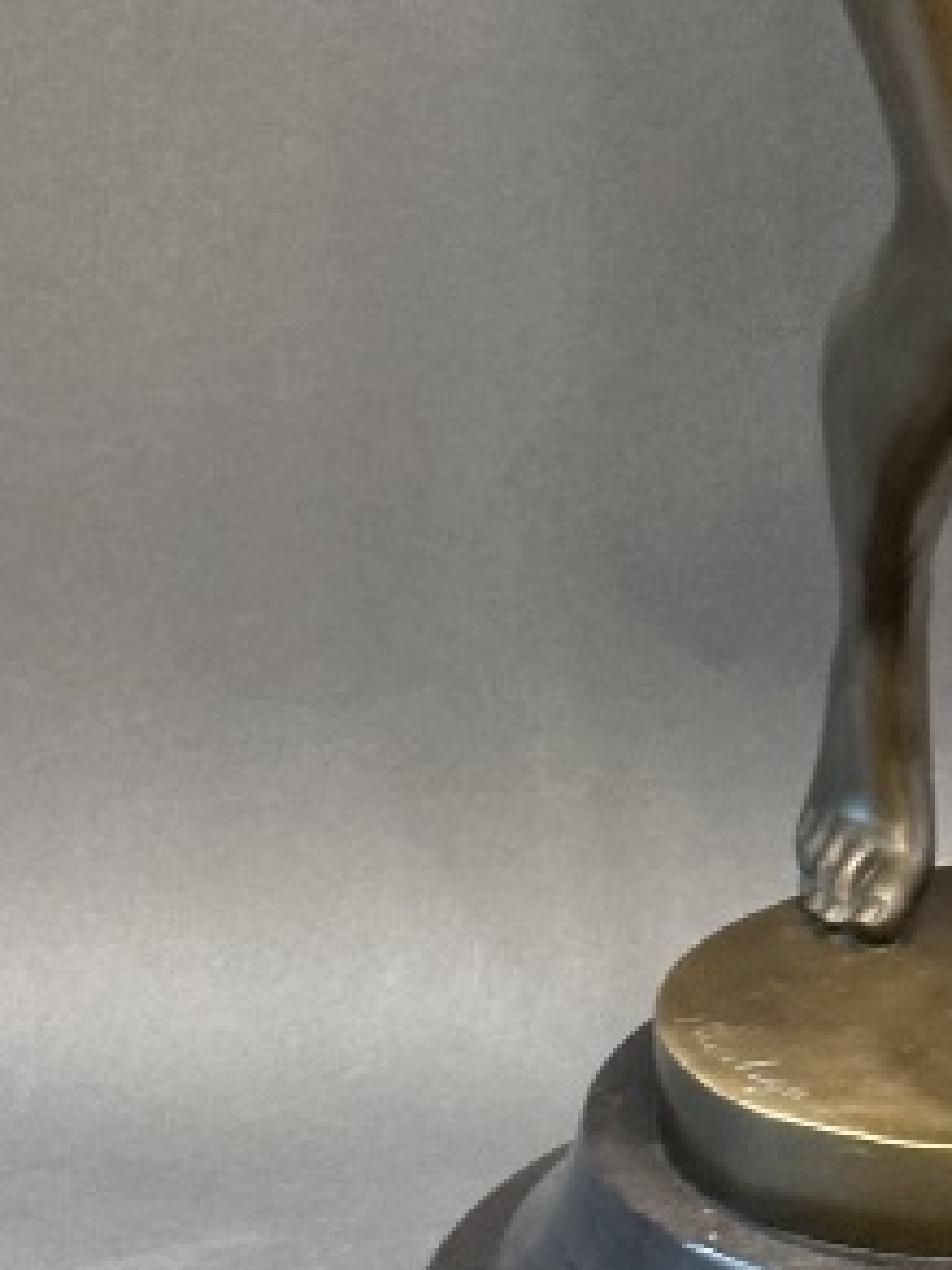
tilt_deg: -15.5
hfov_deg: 7.5
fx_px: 7224
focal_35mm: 197
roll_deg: +0.7
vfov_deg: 9.9
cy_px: -174
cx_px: 917
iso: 160
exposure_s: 1/33
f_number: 1.78
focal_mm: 6.86
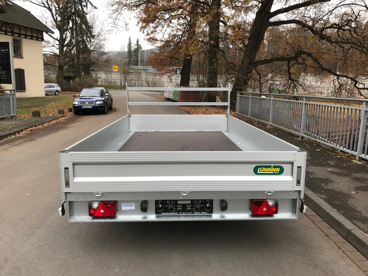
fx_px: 298
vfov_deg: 49.7
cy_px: 138
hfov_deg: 63.4
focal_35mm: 28
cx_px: 184
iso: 25
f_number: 1.8
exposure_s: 1/100
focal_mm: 3.99
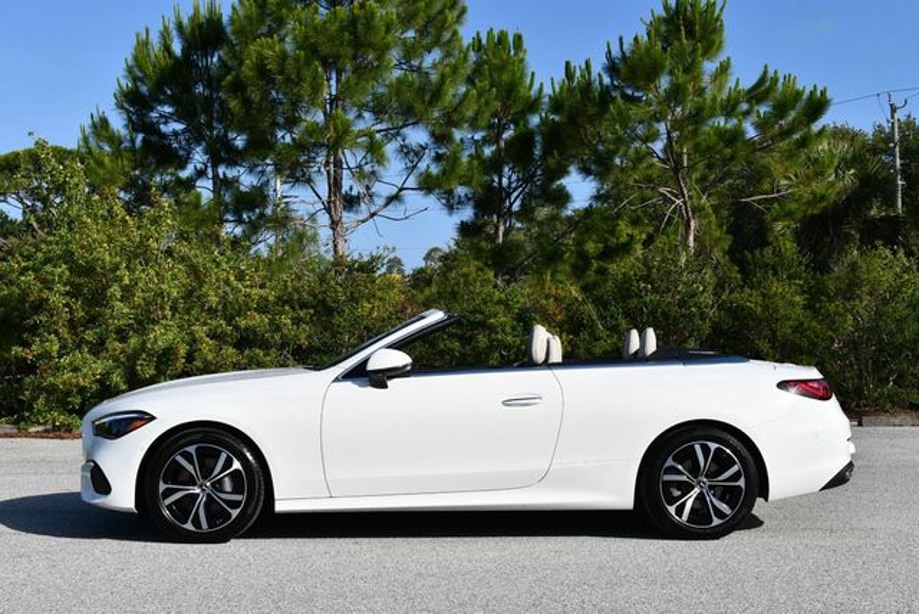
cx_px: 460
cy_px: 307
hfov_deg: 41.1
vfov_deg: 28.1
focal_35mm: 48
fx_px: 1226
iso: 100
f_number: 9
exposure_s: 1/320
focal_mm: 24
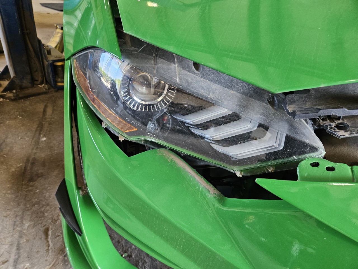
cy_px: 134
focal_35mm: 23
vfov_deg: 58.9
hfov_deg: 73.9
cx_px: 179
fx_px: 238
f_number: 1.8
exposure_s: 1/120
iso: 250
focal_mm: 5.4
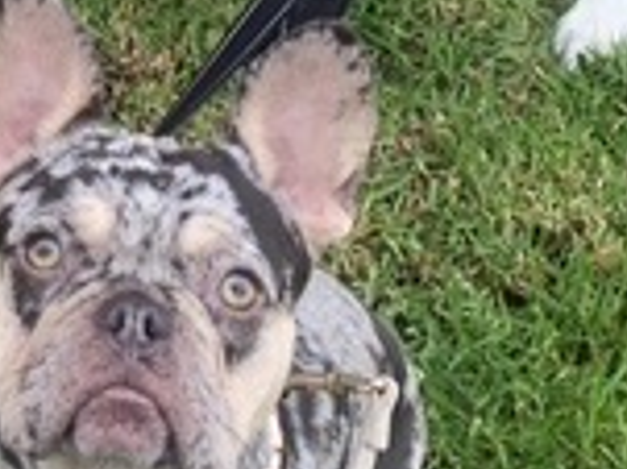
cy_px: -145
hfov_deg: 17.1
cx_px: -137
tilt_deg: -30.1
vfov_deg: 13.0
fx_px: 1991
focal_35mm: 110
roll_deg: -1.0
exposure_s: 1/208
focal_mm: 4.25
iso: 25
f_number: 1.8
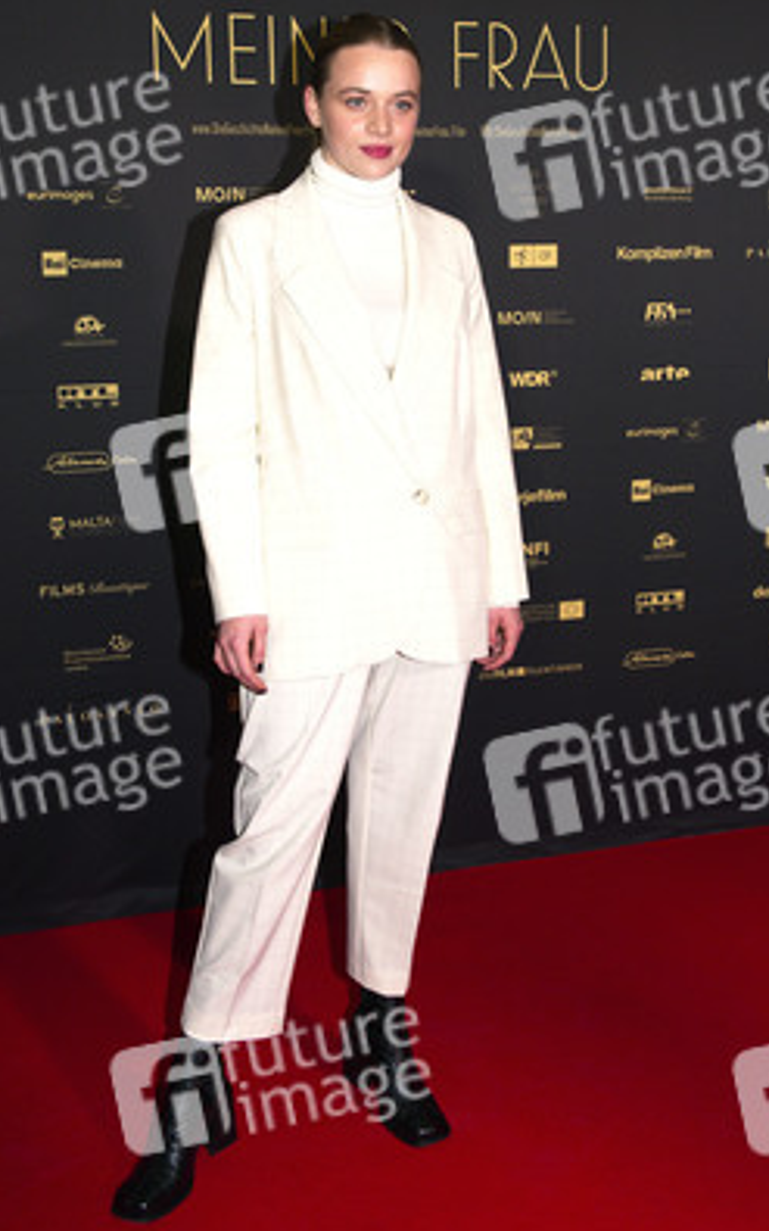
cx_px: 361
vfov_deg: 58.1
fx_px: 1106
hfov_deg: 38.3
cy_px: 614
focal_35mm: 33
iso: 1600
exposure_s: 1/200
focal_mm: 32
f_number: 7.1
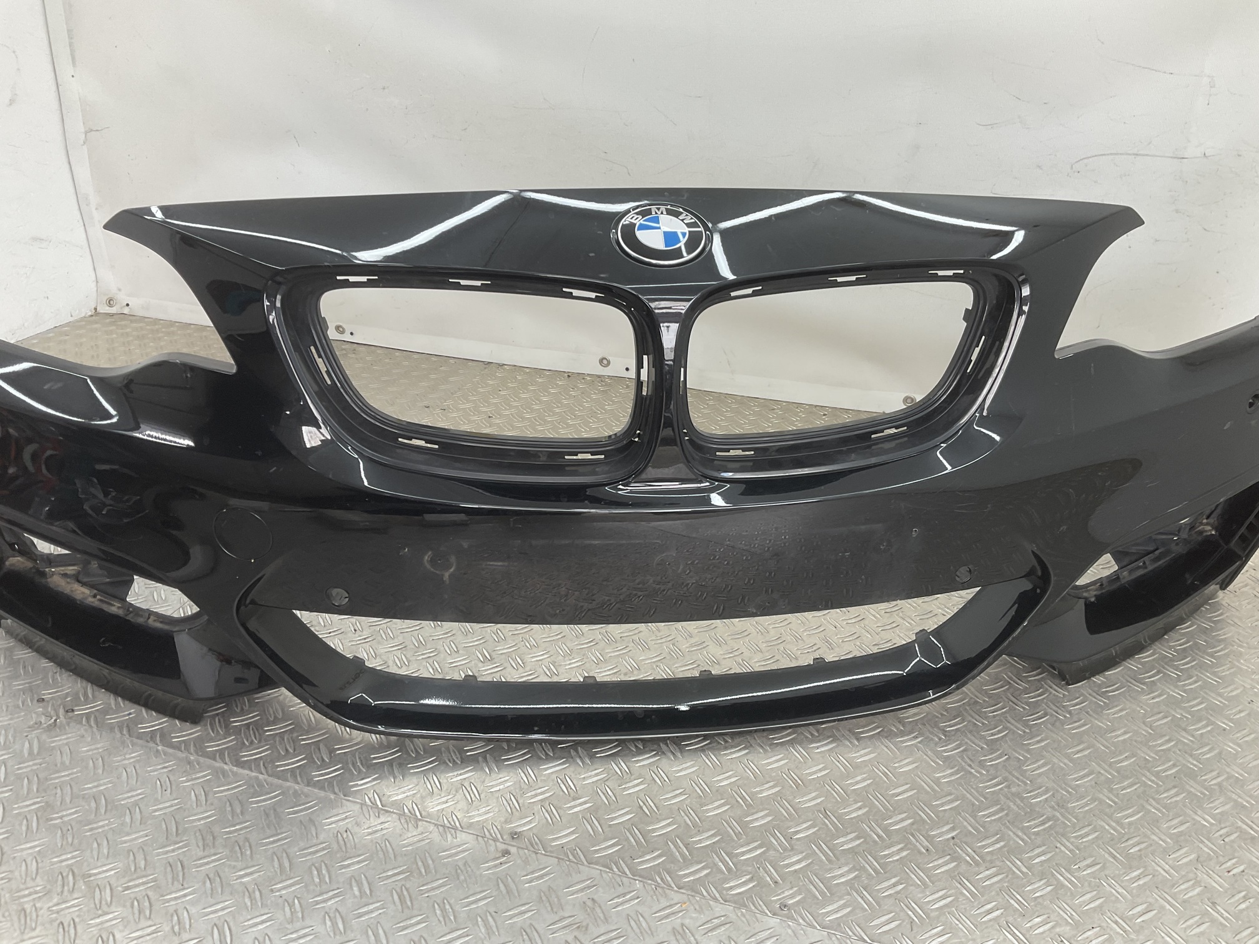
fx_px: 1055
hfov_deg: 61.7
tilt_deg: -28.1
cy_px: 472
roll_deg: -1.4
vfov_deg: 48.2
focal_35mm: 29
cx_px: 630
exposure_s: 1/100
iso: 25
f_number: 1.8
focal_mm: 3
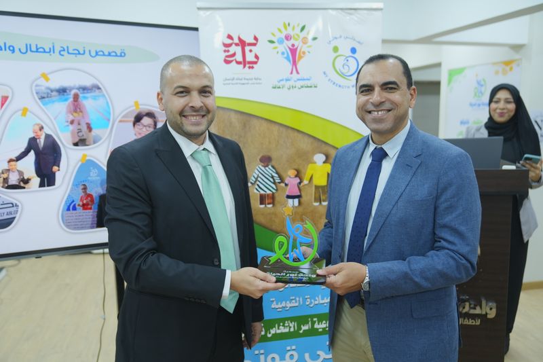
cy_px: 181
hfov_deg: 58.7
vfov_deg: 41.1
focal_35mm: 32
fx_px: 483
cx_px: 272
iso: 250
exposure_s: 1/100
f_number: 2.8
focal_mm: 32
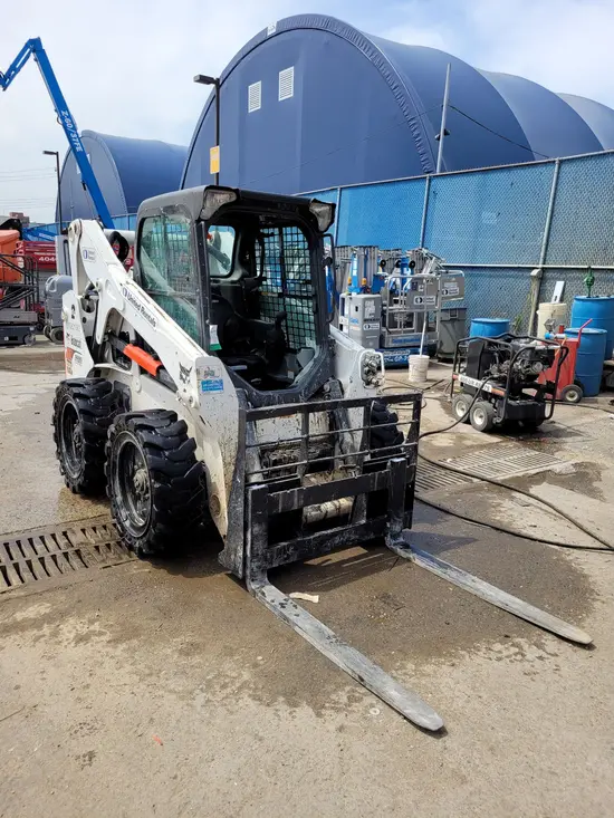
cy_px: 409
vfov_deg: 67.3
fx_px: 615
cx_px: 307
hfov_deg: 53.1
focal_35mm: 26
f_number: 1.8
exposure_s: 1/1756
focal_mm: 5.4
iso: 40
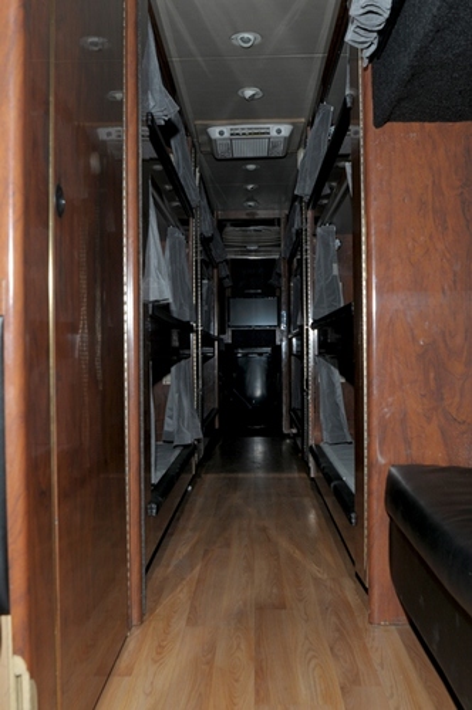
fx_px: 710
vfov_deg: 53.2
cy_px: 355
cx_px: 236
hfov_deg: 36.8
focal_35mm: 36
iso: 200
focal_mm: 24
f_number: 5.6
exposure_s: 1/160
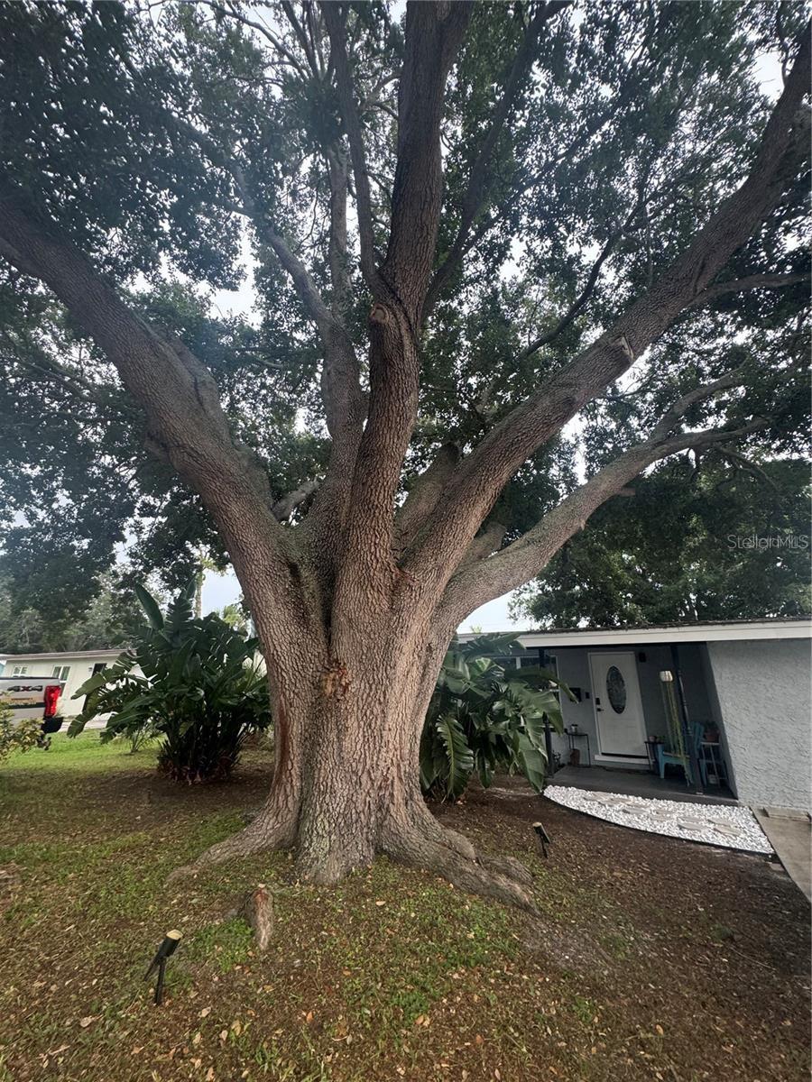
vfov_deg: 102.1
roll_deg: -2.3
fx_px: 438
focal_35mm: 14
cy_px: 541
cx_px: 406
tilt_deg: +19.3
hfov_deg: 85.7
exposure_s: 1/99
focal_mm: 2.22
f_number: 2.2
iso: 125
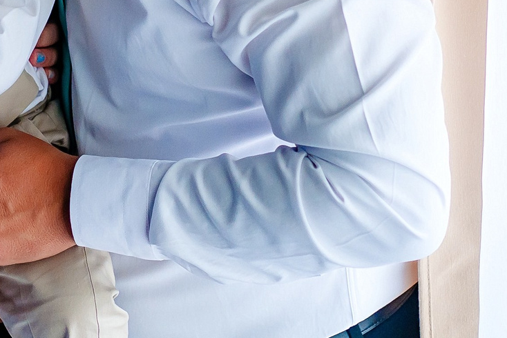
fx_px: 1719
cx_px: 166
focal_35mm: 122
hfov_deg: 16.7
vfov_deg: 11.1
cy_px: 3
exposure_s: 1/200
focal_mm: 35
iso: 1250
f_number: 2
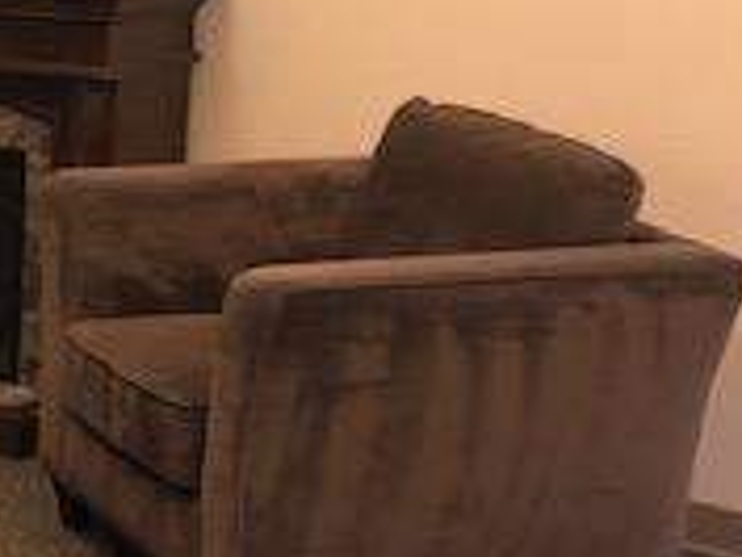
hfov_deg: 16.9
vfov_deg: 14.7
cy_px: 230
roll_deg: +1.1
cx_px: -482
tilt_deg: -11.9
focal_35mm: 101
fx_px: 2166
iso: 100
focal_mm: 4
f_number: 1.8
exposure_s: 1/13
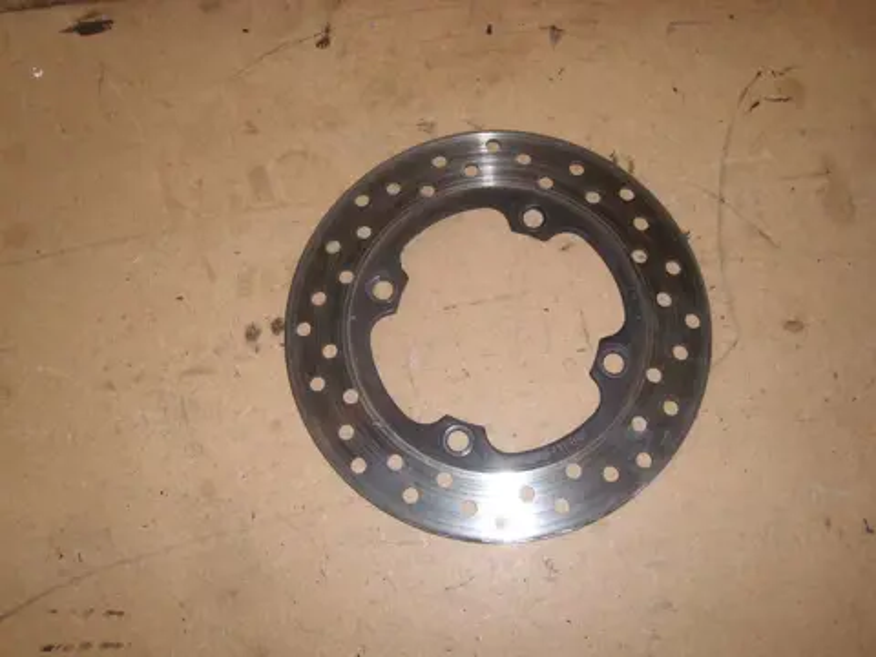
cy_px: 328
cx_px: 438
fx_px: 886
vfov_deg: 40.7
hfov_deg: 52.6
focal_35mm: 35
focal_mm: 5.8
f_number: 2.8
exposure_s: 1/30
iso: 50
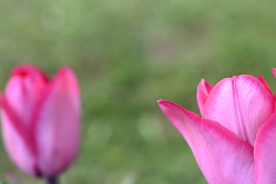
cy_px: 167
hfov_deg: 21.8
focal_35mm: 92
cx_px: 233
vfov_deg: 14.7
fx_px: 705
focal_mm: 50
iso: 640
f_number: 6.3
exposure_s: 1/800
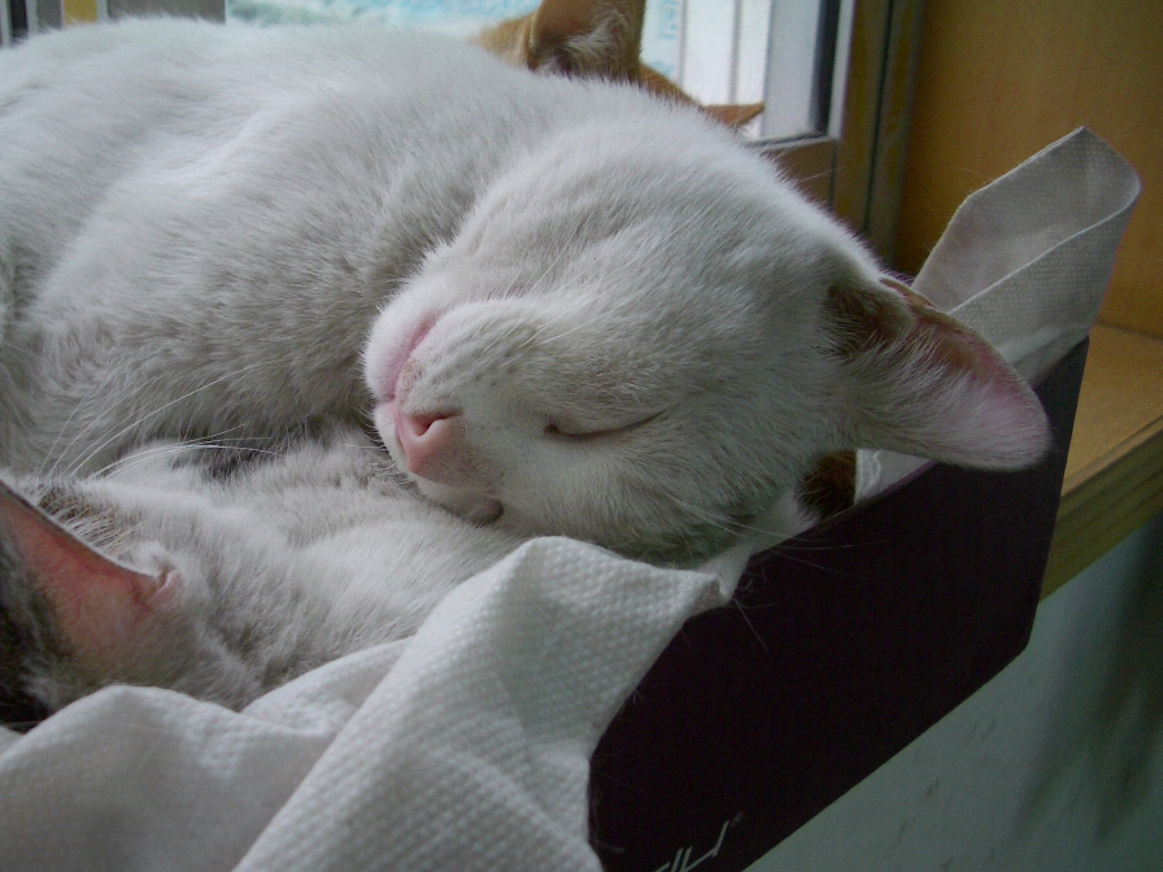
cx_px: 502
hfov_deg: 46.7
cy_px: 471
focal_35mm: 40
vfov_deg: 35.9
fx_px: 1344
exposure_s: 1/50
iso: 100
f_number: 2.6
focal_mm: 5.8
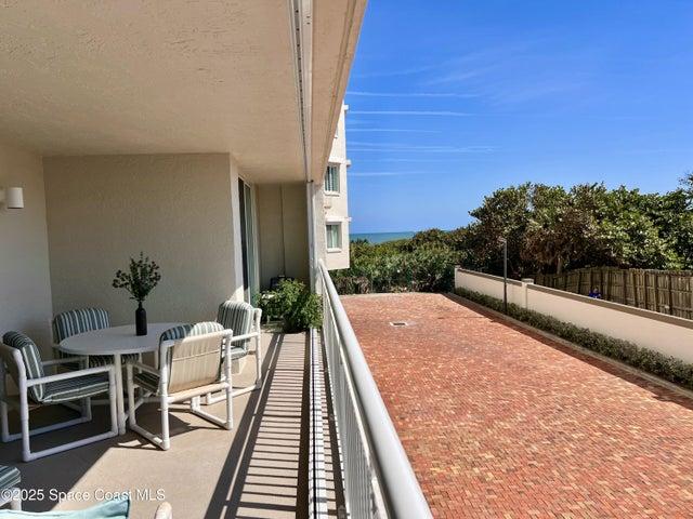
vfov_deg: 53.1
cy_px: 260
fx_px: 521
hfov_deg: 67.3
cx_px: 346
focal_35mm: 26
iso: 50
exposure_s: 1/5882
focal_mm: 5.7
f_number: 1.5
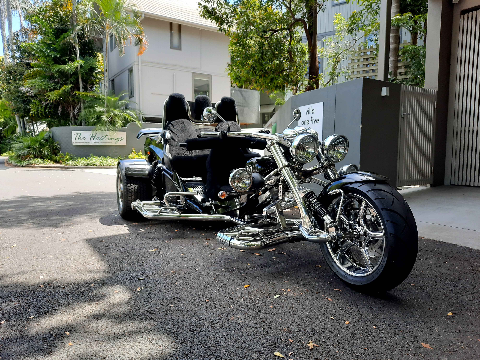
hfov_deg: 69.4
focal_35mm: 25
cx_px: 240
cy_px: 180
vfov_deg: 54.9
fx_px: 347
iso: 32
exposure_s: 1/105
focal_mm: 4.6
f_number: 2
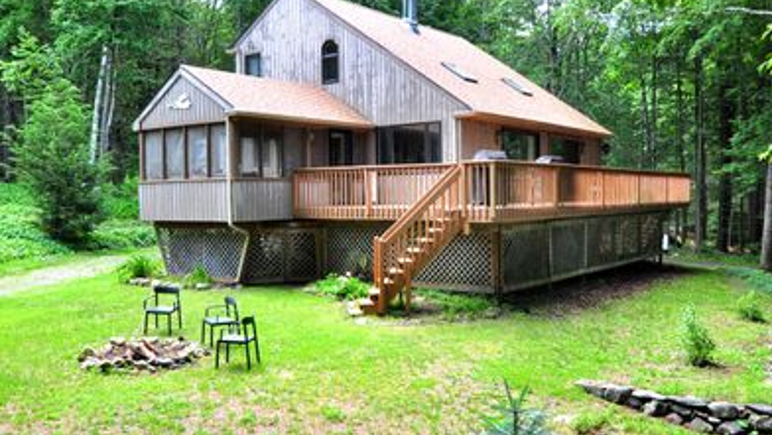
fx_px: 573
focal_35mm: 28
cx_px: 461
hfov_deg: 67.3
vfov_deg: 40.8
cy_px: 132
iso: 640
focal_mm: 14
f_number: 8
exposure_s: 1/160
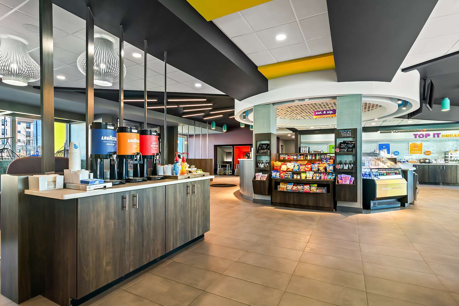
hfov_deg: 95.0
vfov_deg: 72.1
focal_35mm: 16
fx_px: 210
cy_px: 153
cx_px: 230
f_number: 5
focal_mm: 11
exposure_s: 1/8
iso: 200
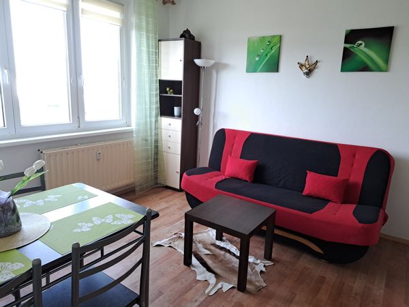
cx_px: 204
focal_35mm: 24
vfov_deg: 56.8
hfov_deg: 71.6
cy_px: 154
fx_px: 284
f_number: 1.8
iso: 100
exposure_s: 1/50
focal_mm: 5.23
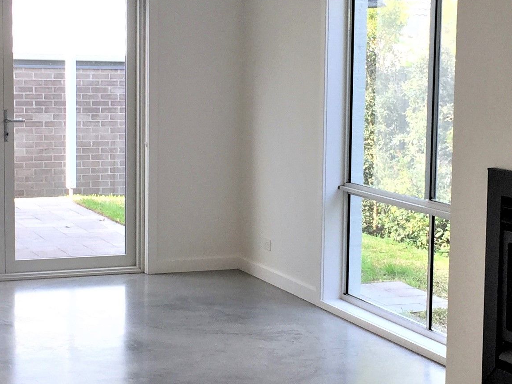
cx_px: 296
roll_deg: -2.4
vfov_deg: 18.0
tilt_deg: -5.8
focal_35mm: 82
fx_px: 1213
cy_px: 196
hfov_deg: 23.8
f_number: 2.2
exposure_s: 1/100
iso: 32
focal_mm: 4.15
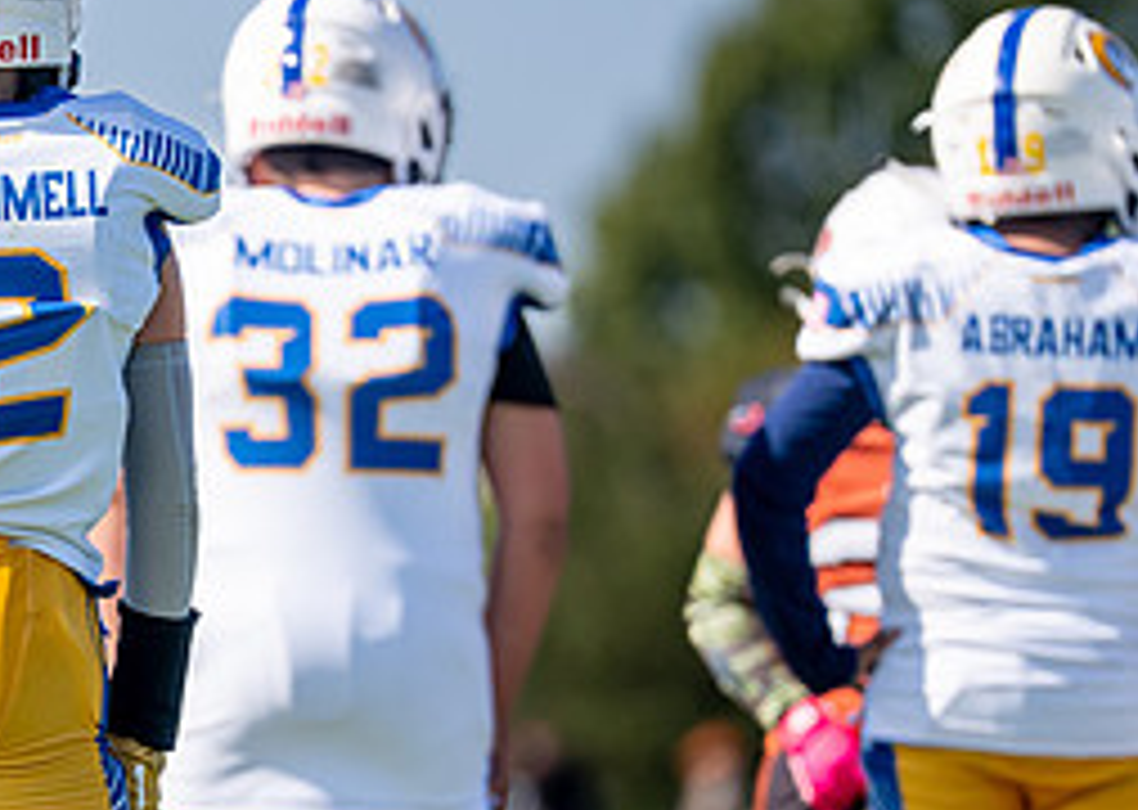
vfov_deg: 2.3
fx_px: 20076
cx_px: 43
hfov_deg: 3.2
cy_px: 600
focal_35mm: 622
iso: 125
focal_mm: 200
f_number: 2.8
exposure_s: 1/2500
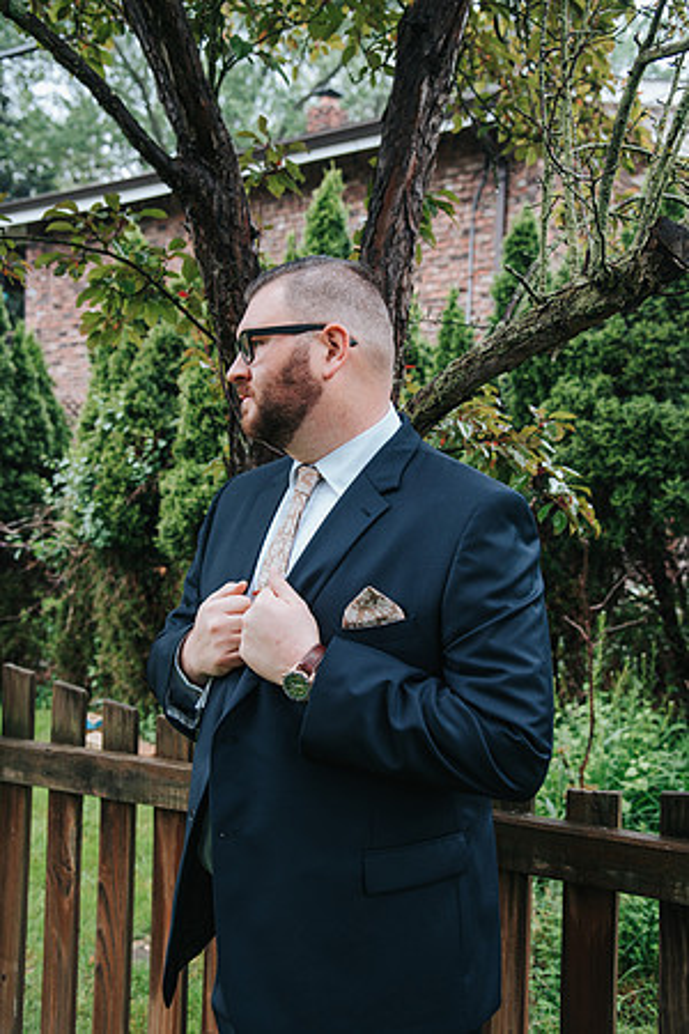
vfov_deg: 50.7
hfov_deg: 35.1
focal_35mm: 38
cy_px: 517
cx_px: 344
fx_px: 1091
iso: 400
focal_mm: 38
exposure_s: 1/100
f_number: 5
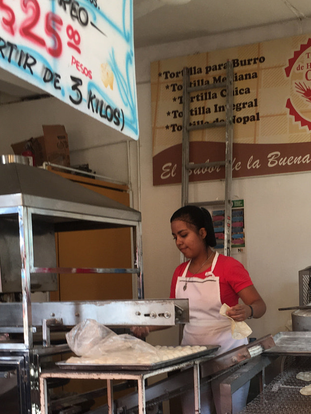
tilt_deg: +0.7
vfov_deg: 34.3
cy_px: 305
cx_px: 234
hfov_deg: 26.2
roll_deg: +2.5
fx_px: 659
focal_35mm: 55
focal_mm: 4.15
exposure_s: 1/60
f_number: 2.2
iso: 32
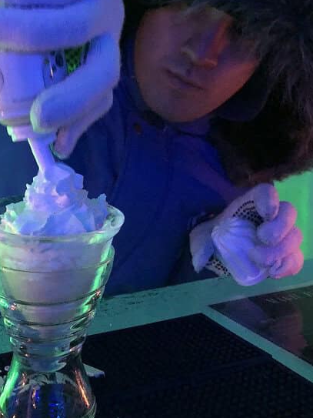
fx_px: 627
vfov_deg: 36.0
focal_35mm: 52
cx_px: 90
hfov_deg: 27.7
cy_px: 107
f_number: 1.8
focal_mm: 4
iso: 125
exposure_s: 1/4
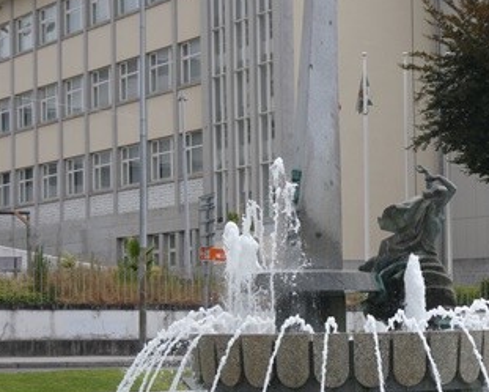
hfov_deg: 19.6
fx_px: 1419
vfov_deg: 15.7
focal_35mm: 98
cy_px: 247
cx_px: 269
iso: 80
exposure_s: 1/400
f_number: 4.4
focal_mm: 11.7
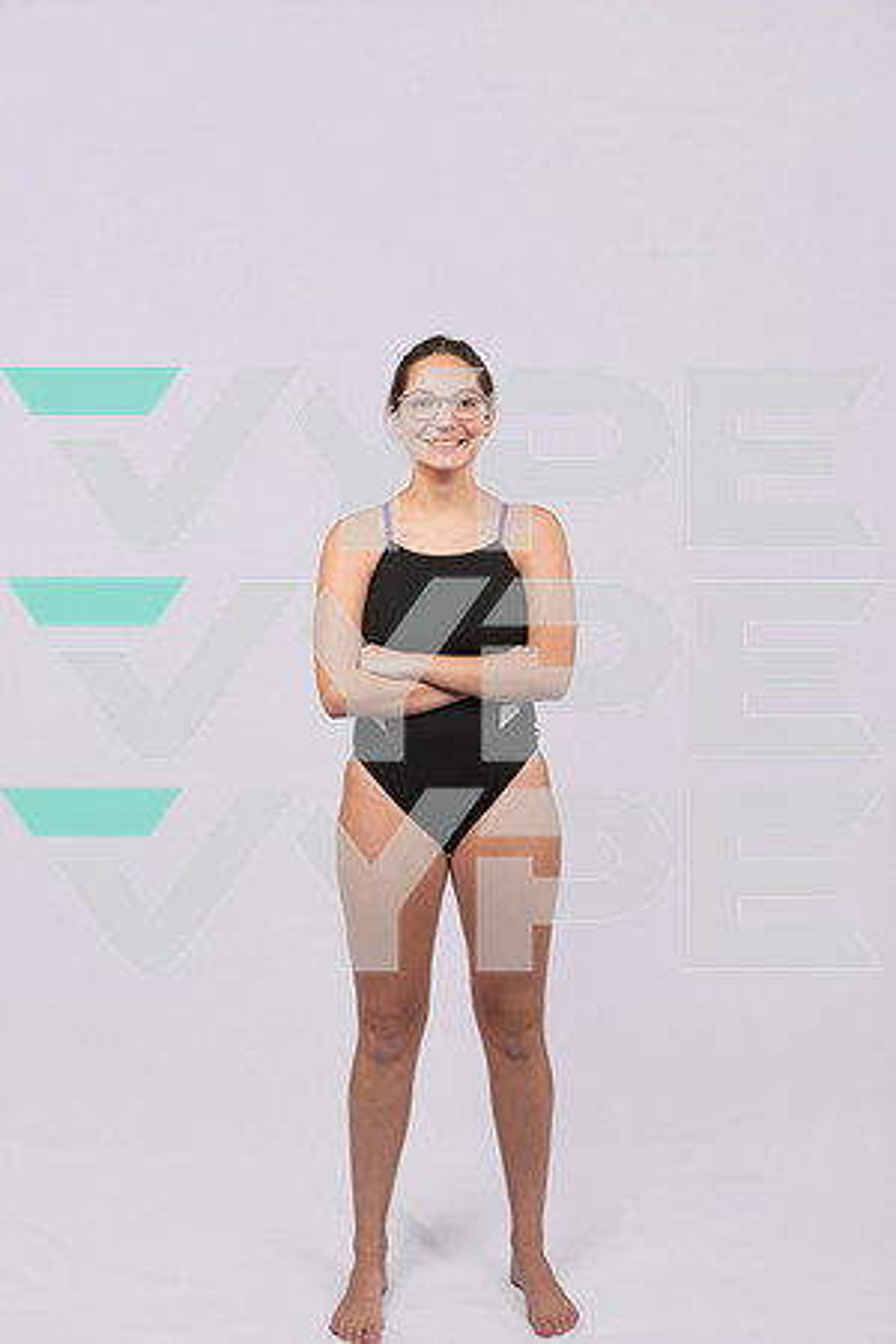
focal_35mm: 38
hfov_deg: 35.1
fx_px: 1419
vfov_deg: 50.7
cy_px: 672
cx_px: 448
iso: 160
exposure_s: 1/250
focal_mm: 38
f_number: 7.1
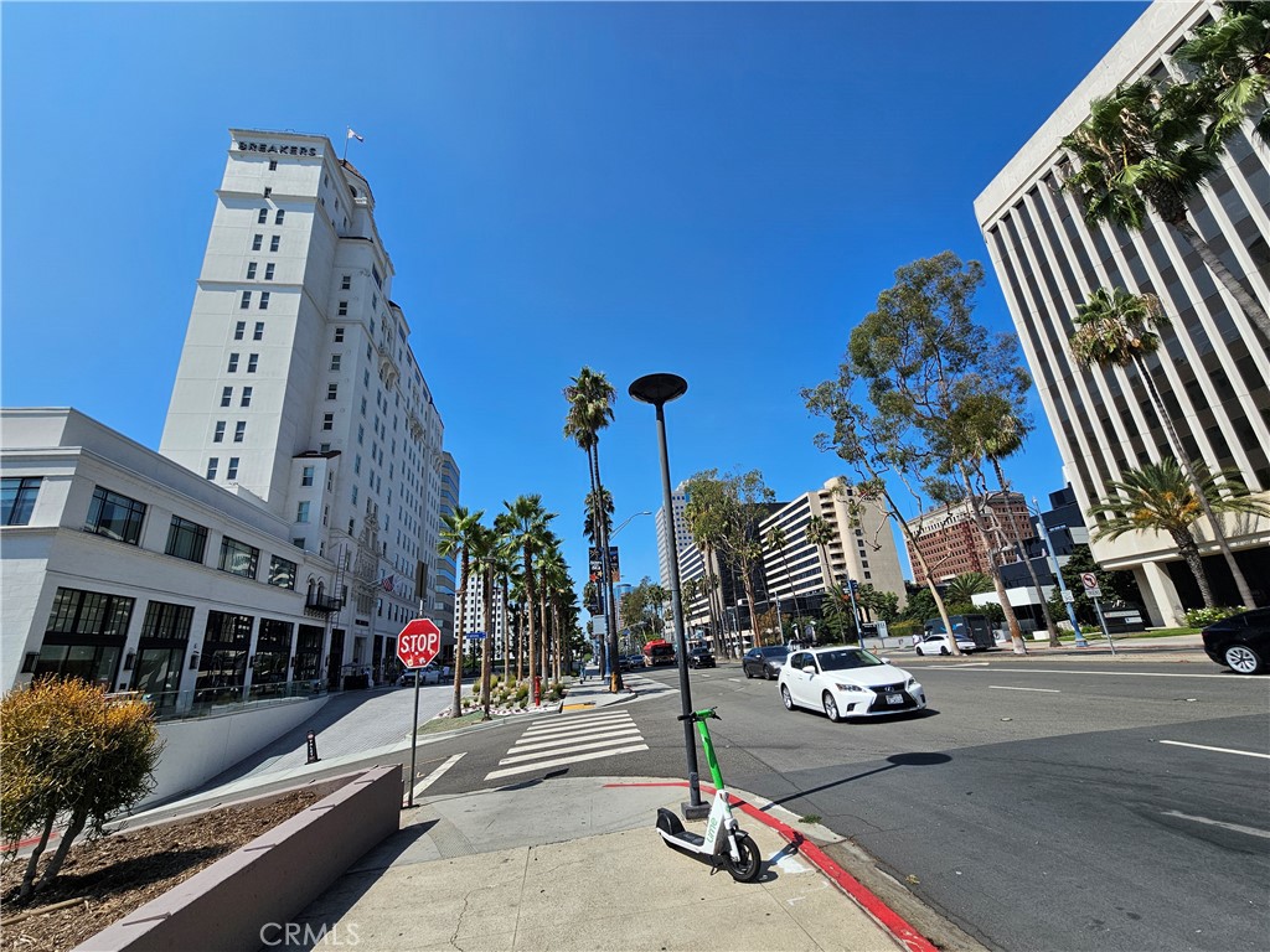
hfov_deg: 106.2
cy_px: 476
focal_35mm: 13
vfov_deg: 89.9
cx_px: 635
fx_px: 477
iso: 50
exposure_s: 1/2961
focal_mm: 2.2
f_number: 2.2
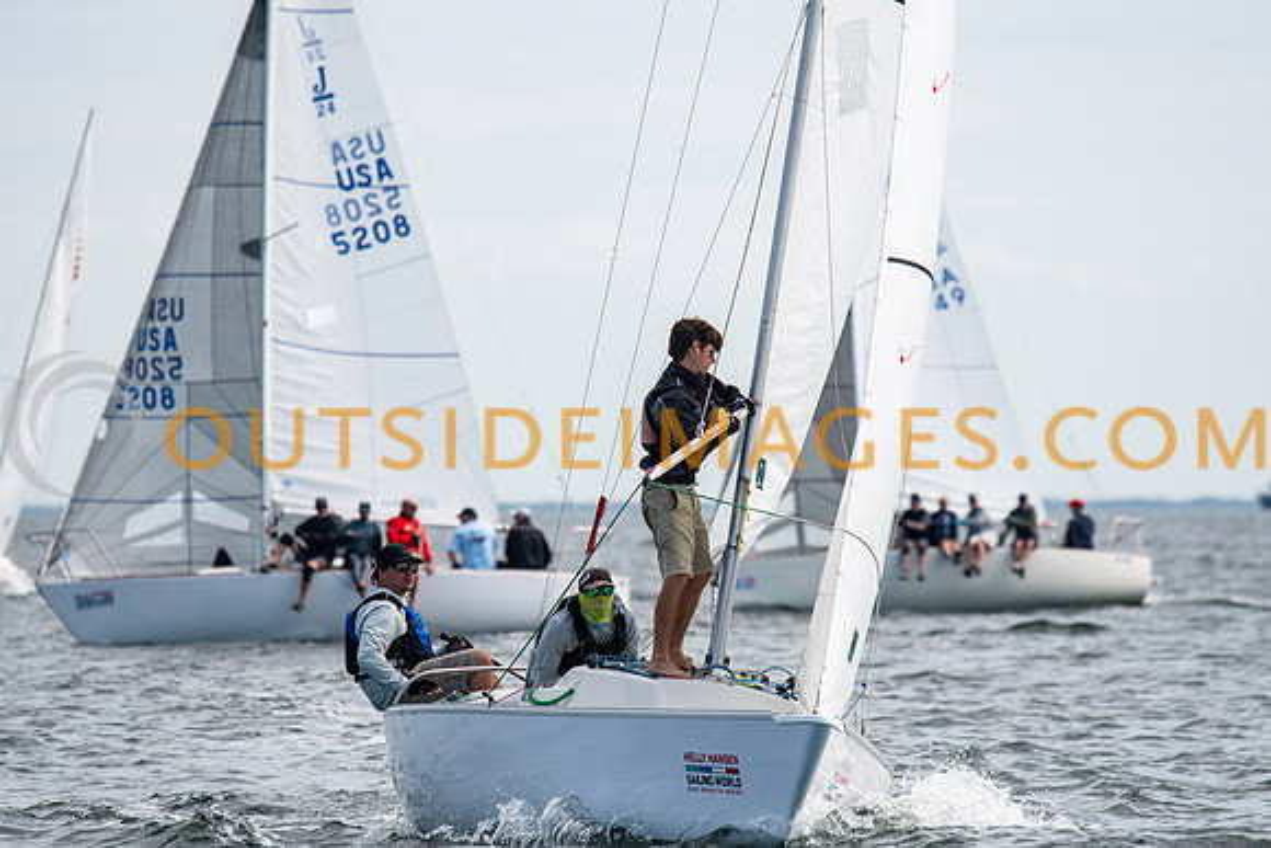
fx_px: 16264
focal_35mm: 461
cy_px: 424
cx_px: 636
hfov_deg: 4.5
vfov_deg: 3.0
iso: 320
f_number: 5
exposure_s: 1/4000
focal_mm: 300
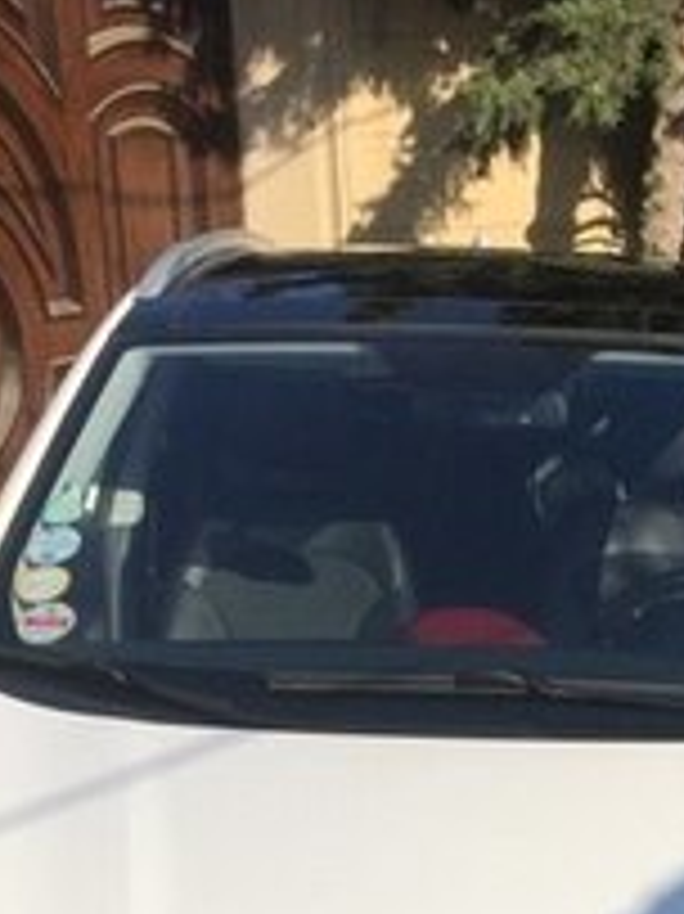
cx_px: 464
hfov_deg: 20.6
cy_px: 1036
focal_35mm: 71
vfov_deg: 25.2
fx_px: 1873
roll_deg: +2.0
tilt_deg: -28.1
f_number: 2.2
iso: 32
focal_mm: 4.15
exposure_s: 1/2198
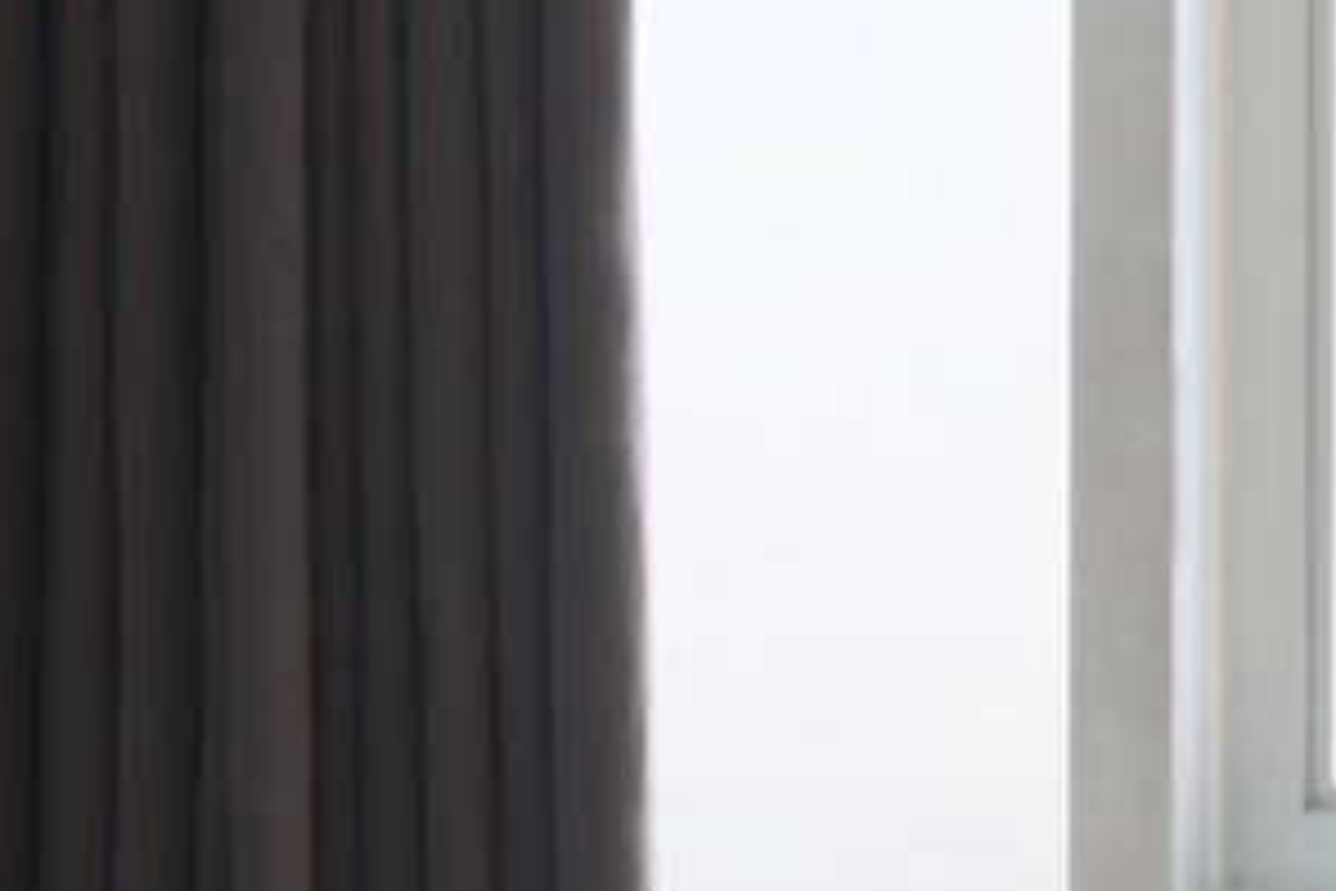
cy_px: 1078
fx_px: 7681
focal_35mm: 207
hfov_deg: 8.9
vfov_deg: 6.6
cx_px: 3320
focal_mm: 30
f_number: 10
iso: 64
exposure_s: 1/13
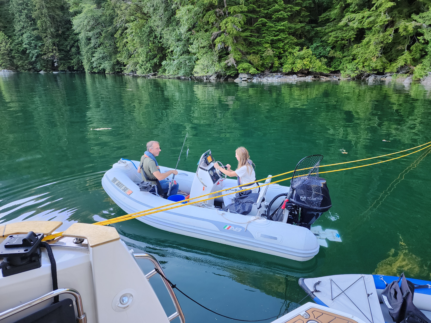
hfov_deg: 73.9
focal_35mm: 23
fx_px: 286
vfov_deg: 58.9
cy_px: 162
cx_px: 216
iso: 100
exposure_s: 1/180
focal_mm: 6.4
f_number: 1.8
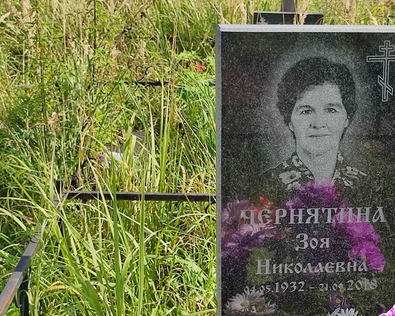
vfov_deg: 47.1
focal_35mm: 31
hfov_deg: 56.5
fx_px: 362
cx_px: 247
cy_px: 161
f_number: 1.9
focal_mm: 6.04
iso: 50
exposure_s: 1/595
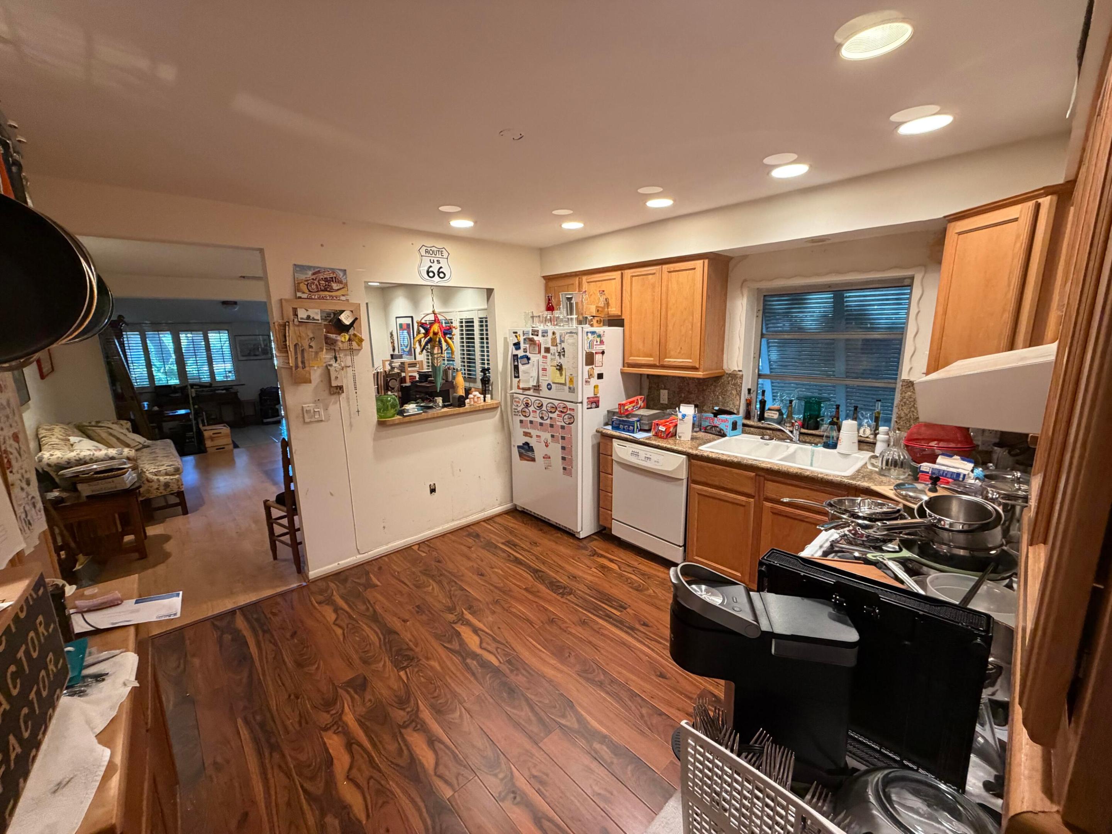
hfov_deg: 102.1
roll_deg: +1.8
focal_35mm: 14
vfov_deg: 85.7
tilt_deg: -10.6
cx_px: 556
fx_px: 450
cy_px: 417
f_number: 2.2
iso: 320
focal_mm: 2.22
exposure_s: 1/60
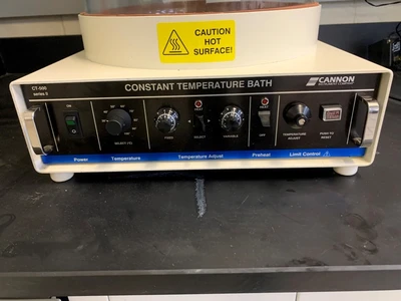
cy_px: 150
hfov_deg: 67.3
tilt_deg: -26.4
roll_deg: +2.2
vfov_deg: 53.1
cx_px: 200
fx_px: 301
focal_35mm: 26
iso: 400
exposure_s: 1/40
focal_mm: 4.25
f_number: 1.8
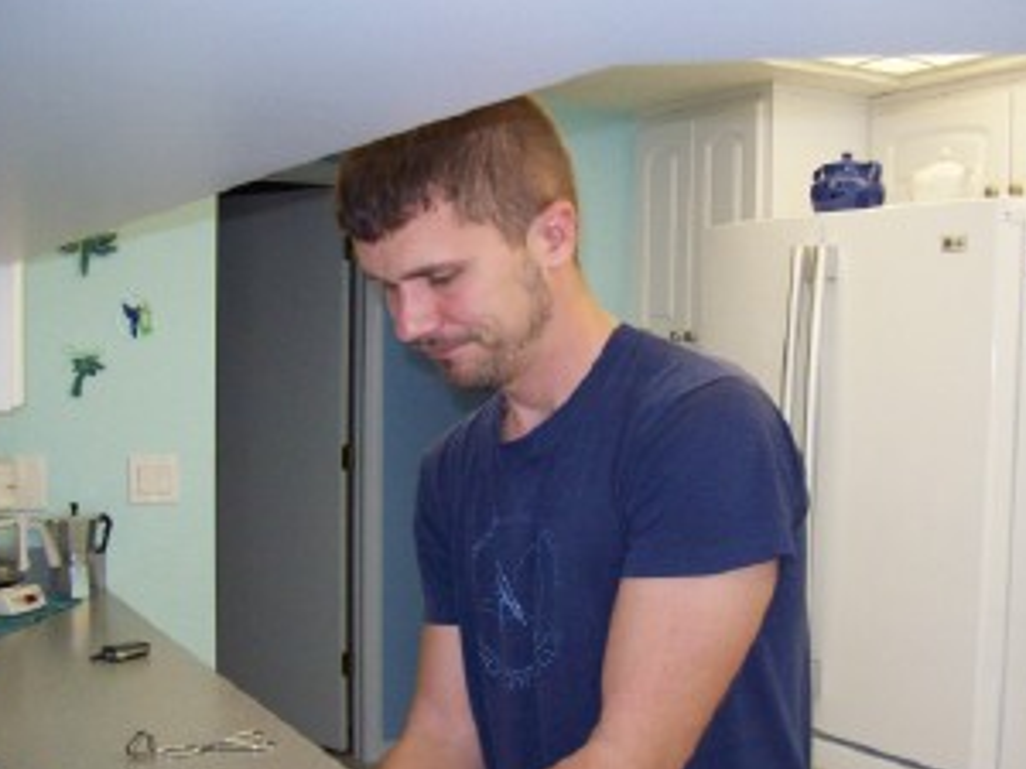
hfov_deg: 39.6
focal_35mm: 48
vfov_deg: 30.1
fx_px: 1423
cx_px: 581
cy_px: 494
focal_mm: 6
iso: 200
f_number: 2.7
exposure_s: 1/64
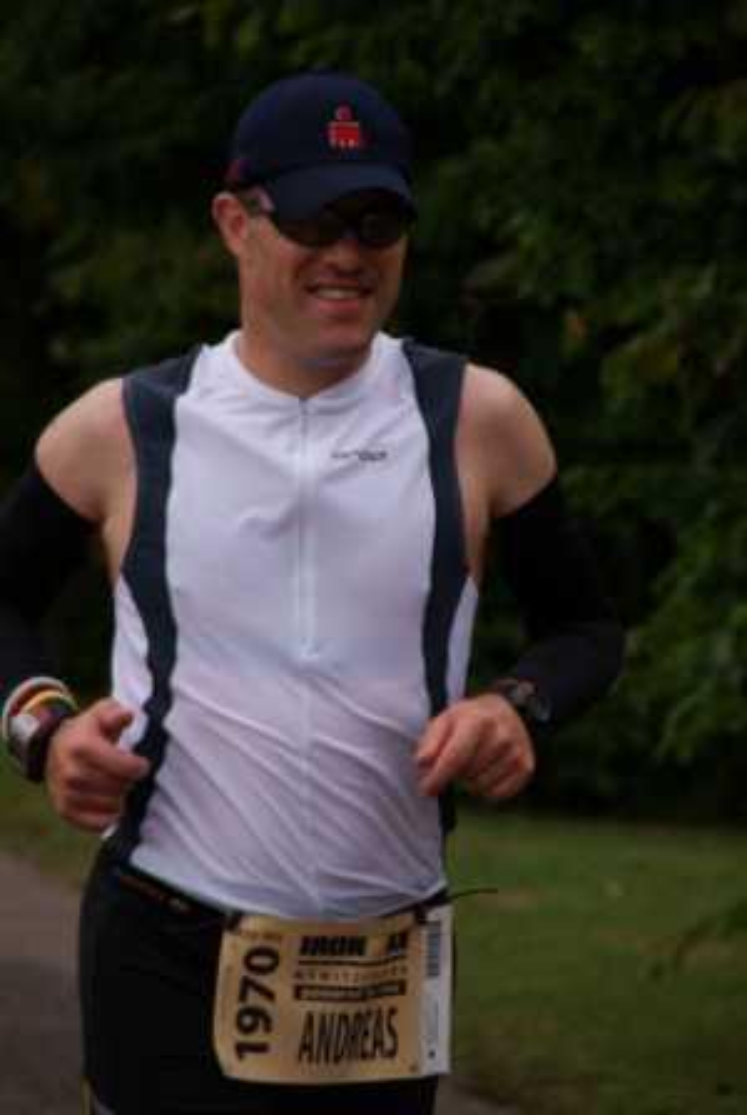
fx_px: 9308
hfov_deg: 4.6
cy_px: 558
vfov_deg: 6.9
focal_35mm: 300
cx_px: 374
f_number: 6.3
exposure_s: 1/500
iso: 400
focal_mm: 200
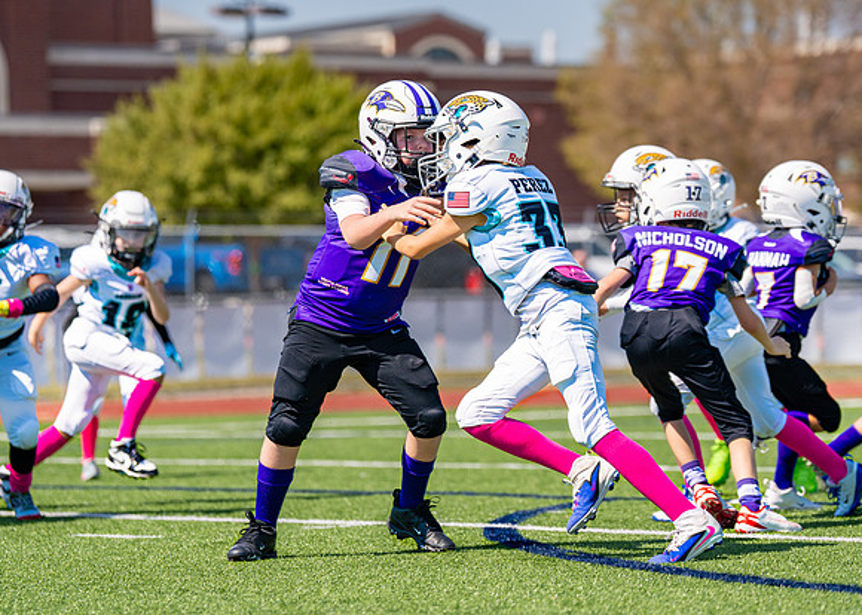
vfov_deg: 8.2
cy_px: 264
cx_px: 497
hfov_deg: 11.5
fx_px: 4274
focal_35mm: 175
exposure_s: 1/2000
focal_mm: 124
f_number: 2.8
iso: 100
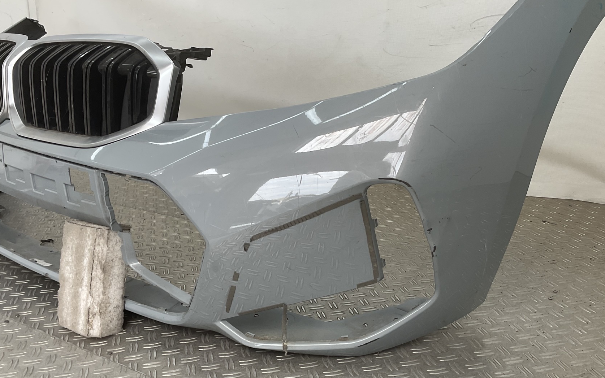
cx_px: 273
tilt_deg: -18.8
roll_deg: +2.8
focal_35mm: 37
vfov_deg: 34.4
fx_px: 610
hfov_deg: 52.7
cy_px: 206
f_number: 1.8
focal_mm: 3
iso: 16
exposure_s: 1/186
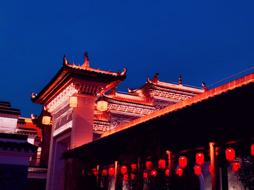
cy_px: 95
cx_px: 127
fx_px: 360
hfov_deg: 38.9
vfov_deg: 29.7
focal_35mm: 49
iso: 50
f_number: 1.8
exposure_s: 1/10
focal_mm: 4.75
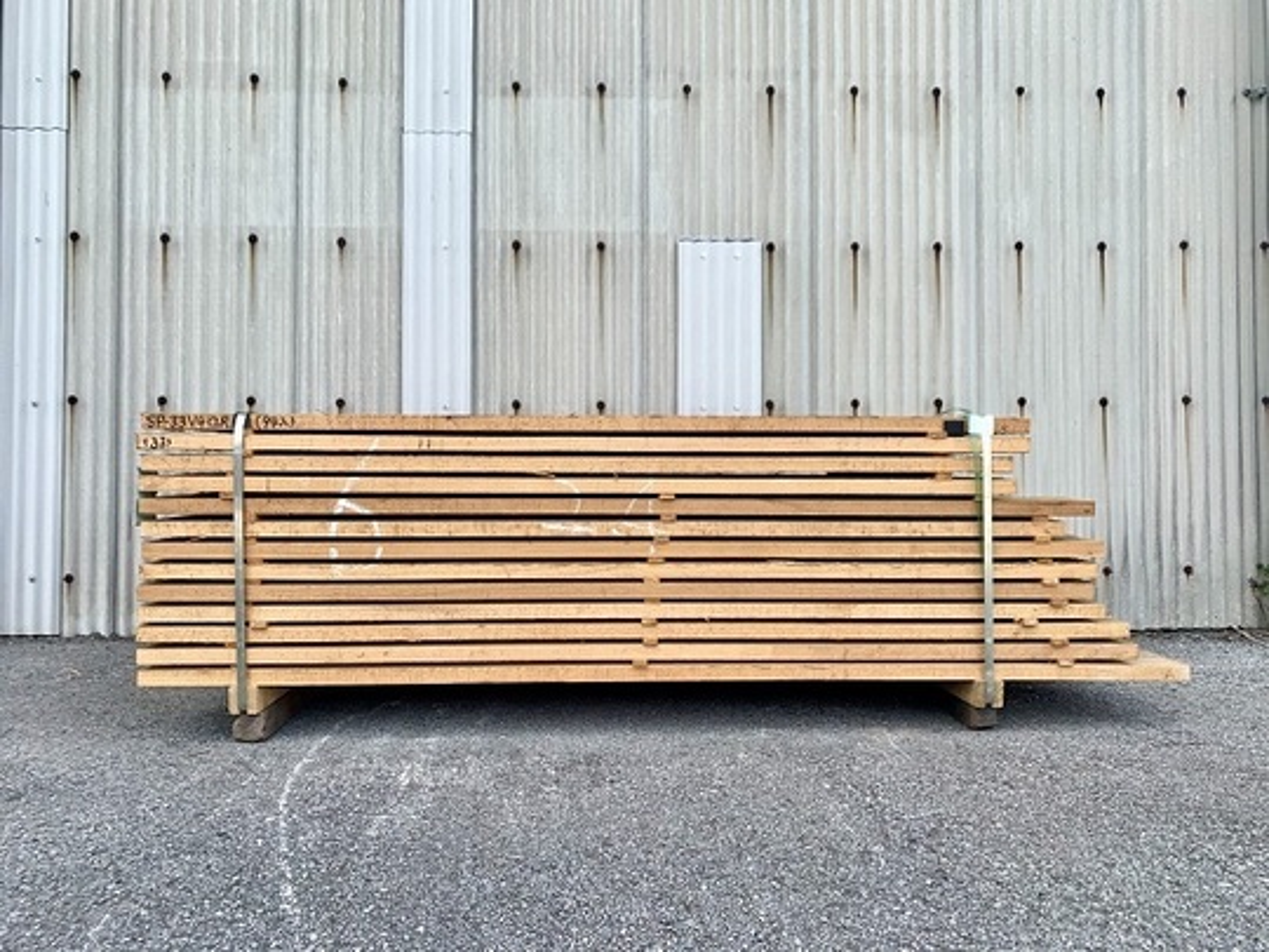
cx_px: 634
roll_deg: +0.3
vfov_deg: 53.1
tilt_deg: +0.6
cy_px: 476
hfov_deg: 67.3
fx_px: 953
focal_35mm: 26
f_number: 1.8
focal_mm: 4.25
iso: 25
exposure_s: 1/623
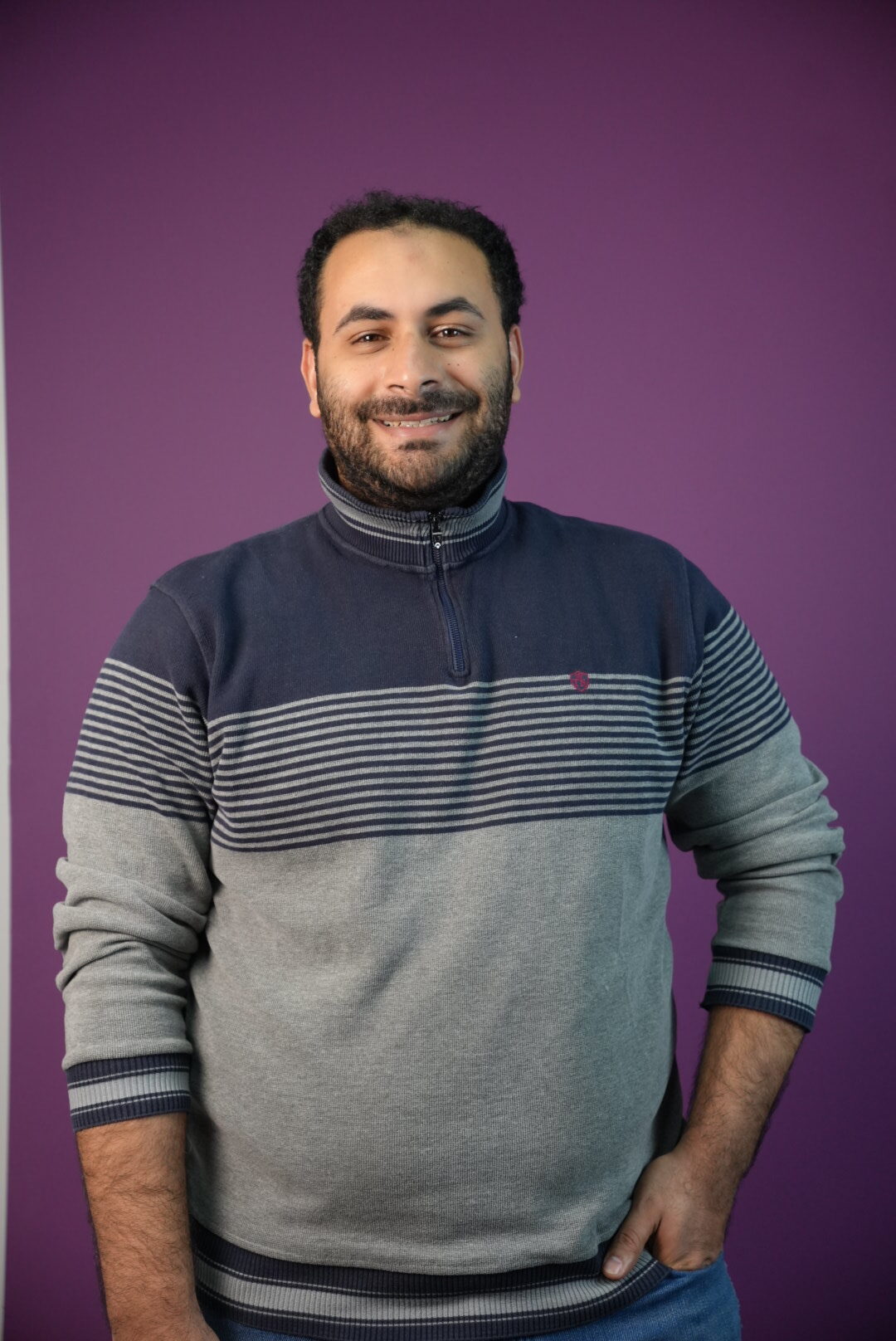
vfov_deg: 40.1
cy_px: 670
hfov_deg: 27.4
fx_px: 1839
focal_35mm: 49
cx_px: 448
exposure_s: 1/160
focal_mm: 32.9
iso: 800
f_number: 4
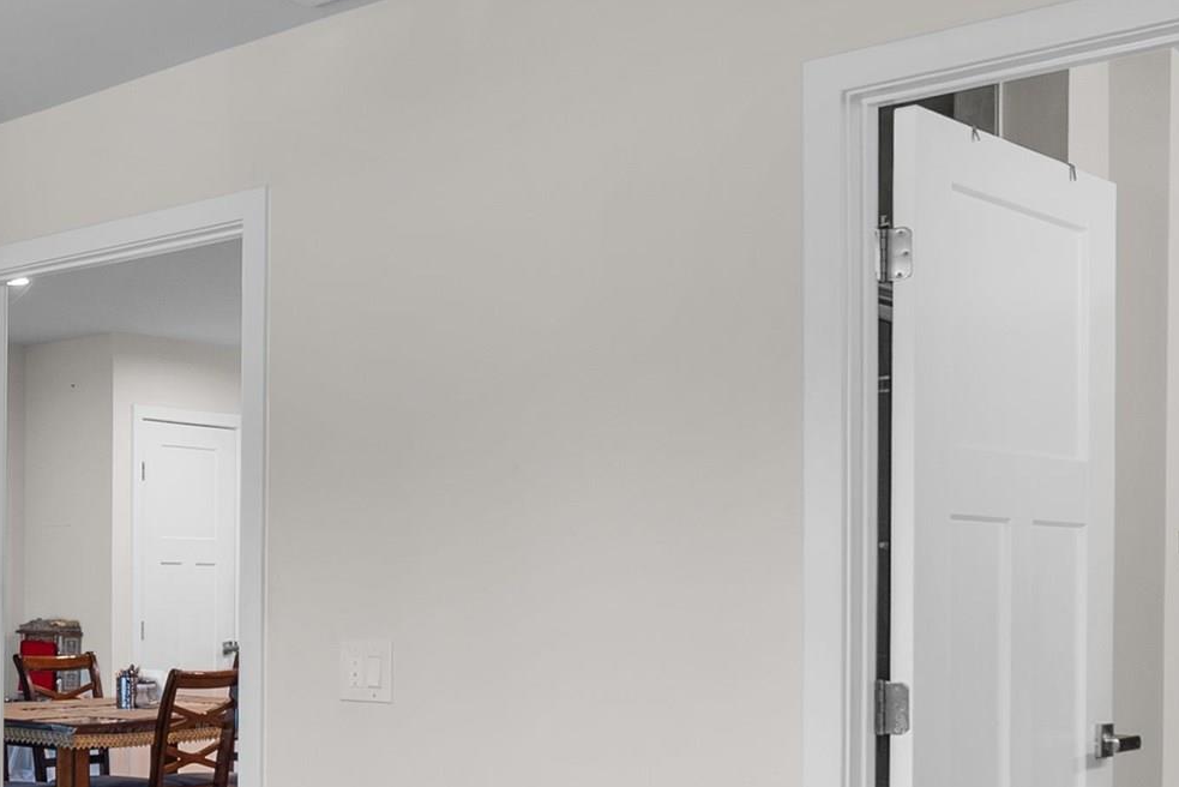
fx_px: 1638
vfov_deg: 26.6
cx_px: -112
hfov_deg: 34.3
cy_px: 615
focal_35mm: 50
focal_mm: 16
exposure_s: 1/2.5
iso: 200
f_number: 8
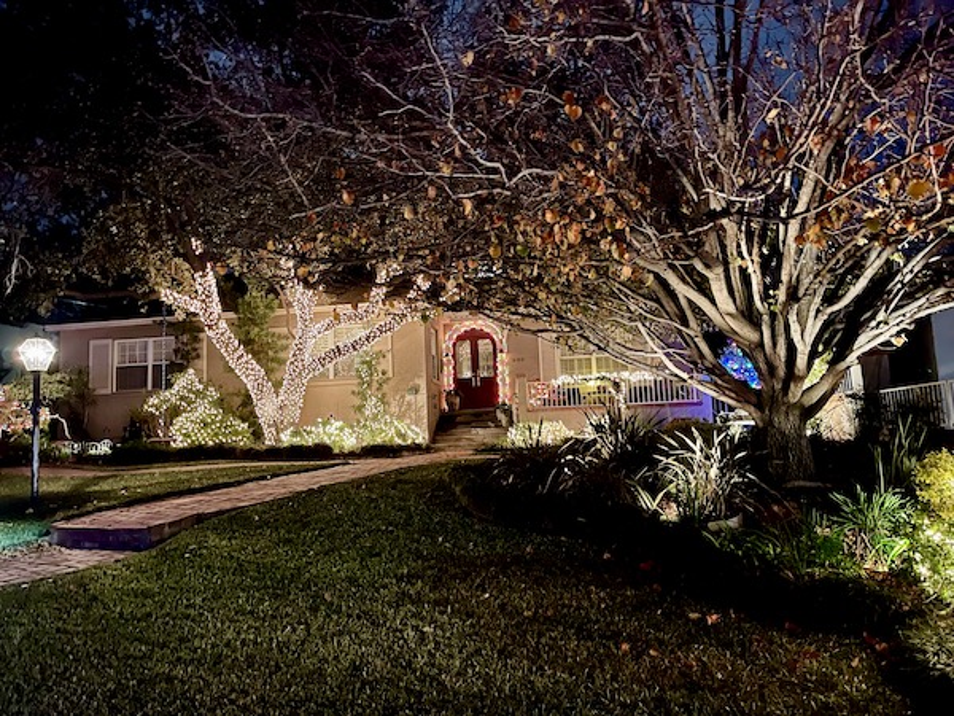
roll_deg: +3.4
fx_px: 717
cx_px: 477
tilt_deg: +7.1
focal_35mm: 26
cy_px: 358
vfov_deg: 53.1
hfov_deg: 67.3
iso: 1000
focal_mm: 5.1
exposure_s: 1/17
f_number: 1.6
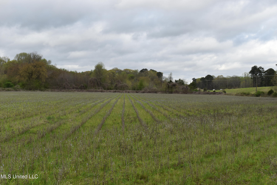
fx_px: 369
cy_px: 92
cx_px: 138
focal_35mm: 48
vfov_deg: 28.1
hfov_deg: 41.1
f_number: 8
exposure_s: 1/100
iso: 100
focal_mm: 32
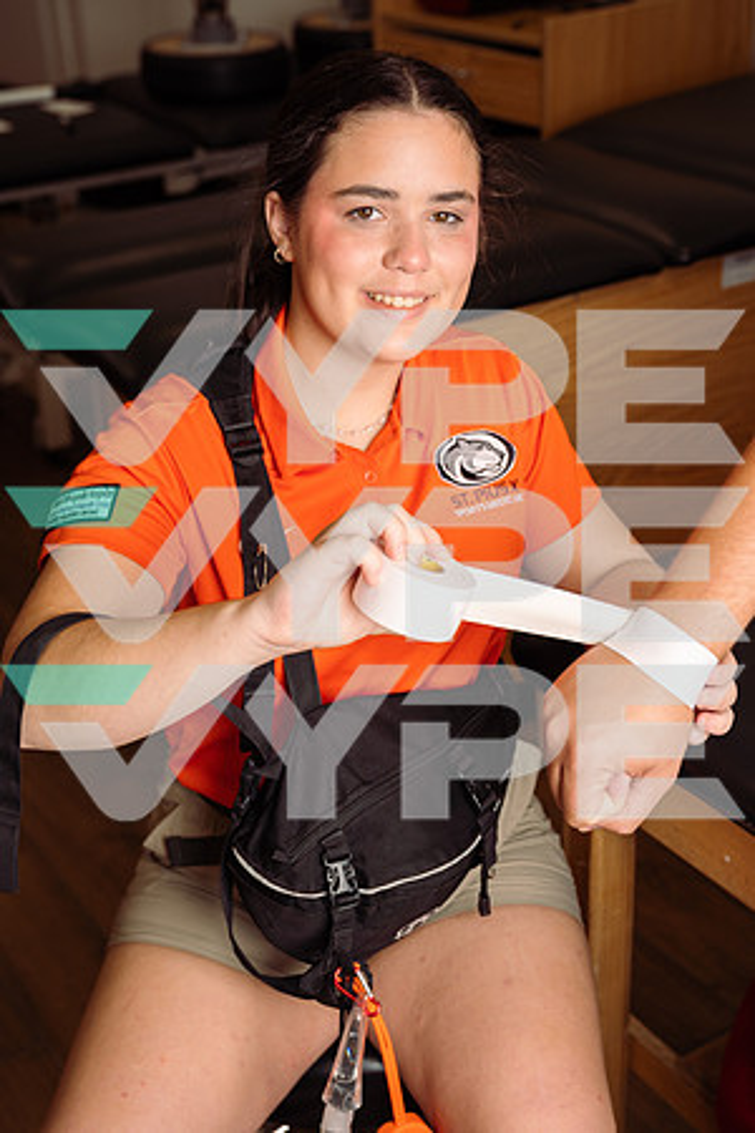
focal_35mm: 52
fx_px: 1636
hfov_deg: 26.0
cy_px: 566
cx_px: 378
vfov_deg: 38.2
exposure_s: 1/250
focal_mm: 52
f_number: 4.5
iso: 125
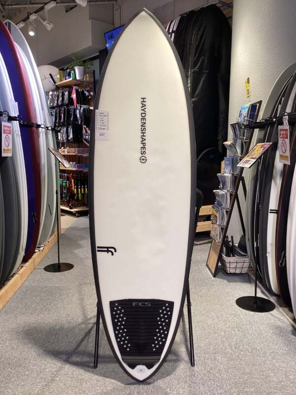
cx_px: 148
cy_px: 198
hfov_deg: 45.4
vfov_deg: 58.4
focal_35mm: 31
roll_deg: +0.5
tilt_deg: -9.1
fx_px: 353
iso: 64
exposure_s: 1/50
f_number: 2.4
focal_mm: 3.3
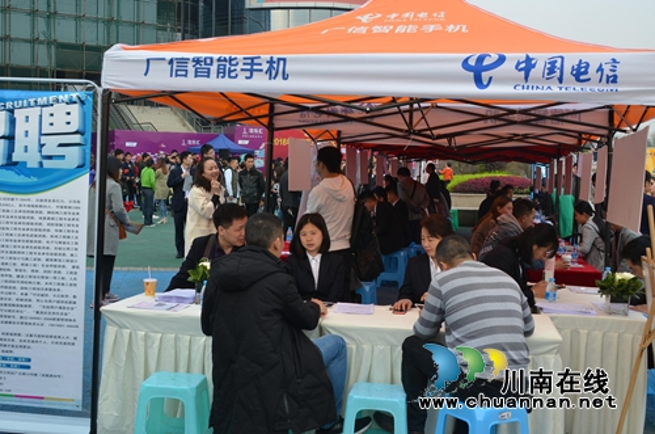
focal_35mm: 42
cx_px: 328
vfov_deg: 31.7
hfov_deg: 46.5
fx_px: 762
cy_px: 217
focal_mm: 28
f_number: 5.6
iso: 100
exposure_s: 1/125
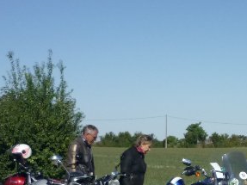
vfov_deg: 16.0
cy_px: 127
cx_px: 260
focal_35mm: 92
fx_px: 656
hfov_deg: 20.5
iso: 200
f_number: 8
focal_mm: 5.5
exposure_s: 1/640
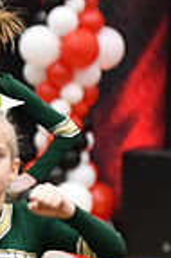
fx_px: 5863
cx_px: -315
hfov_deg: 1.7
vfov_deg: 2.5
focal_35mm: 821
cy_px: 140
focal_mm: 135
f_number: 2.8
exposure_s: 1/800
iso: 5000
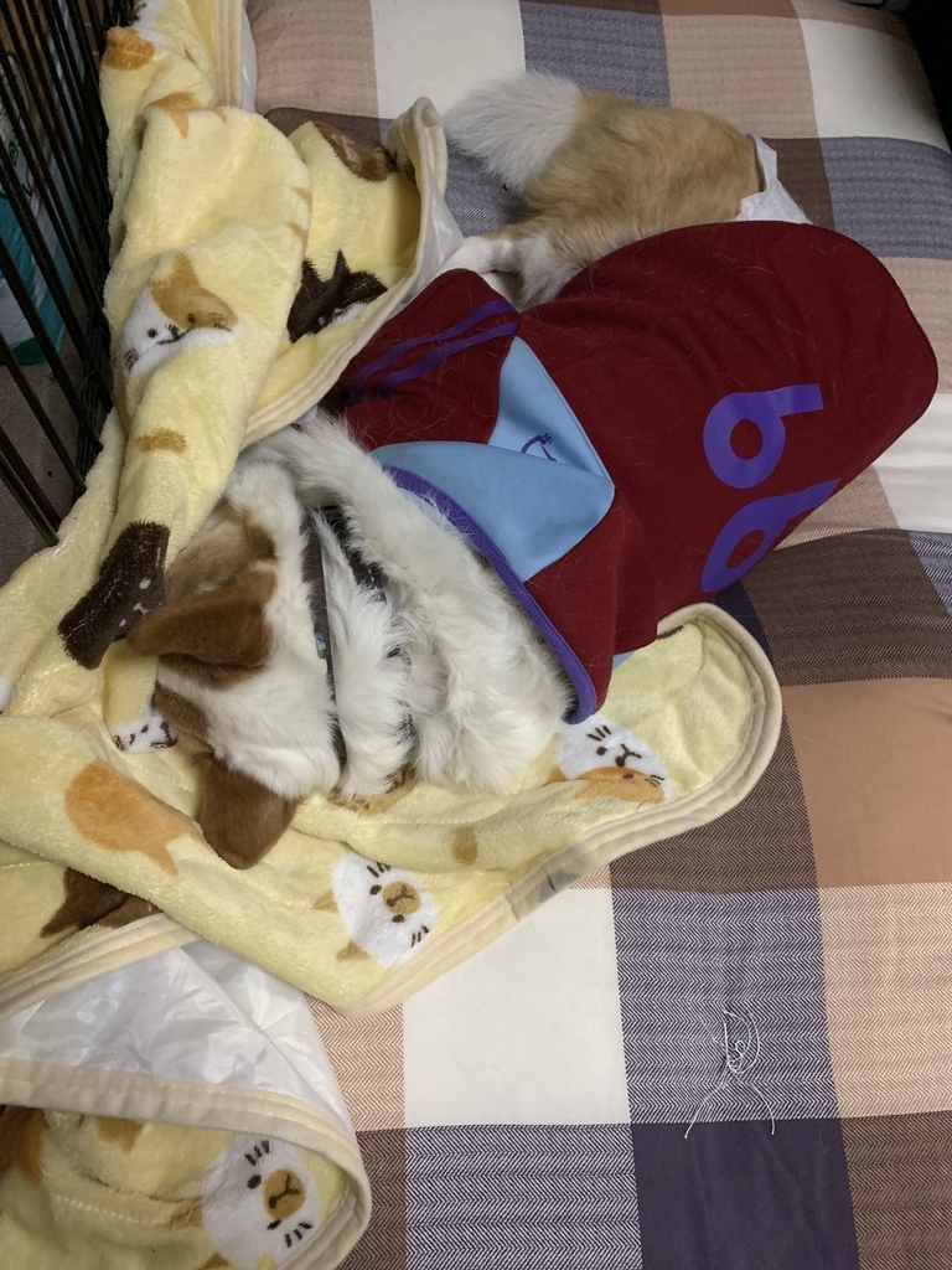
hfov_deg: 53.1
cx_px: 476
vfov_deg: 67.3
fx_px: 953
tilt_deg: -69.3
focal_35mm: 26
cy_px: 635
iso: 500
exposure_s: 1/25
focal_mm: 4.25
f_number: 1.8
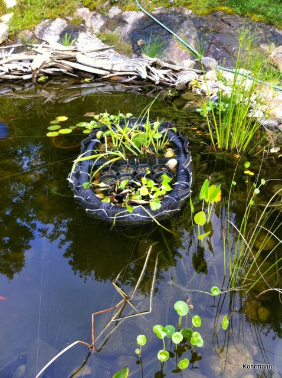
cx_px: 141
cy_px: 189
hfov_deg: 40.6
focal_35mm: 35
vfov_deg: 52.7
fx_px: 381
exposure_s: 1/40
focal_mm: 3.85
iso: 80
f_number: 2.8
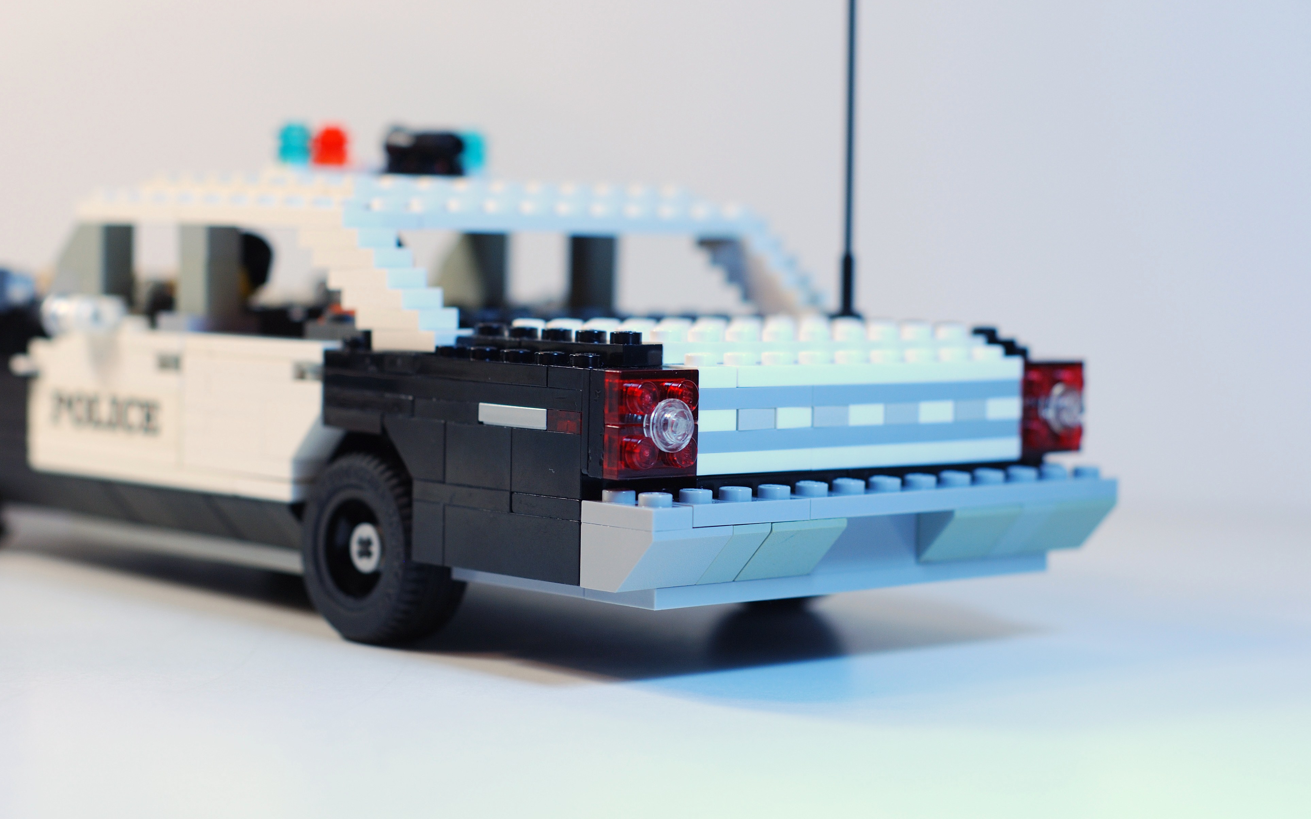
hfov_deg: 26.8
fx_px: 2751
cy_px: 389
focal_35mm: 77
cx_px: 654
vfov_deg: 16.9
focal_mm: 50
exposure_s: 1/60
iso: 200
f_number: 4
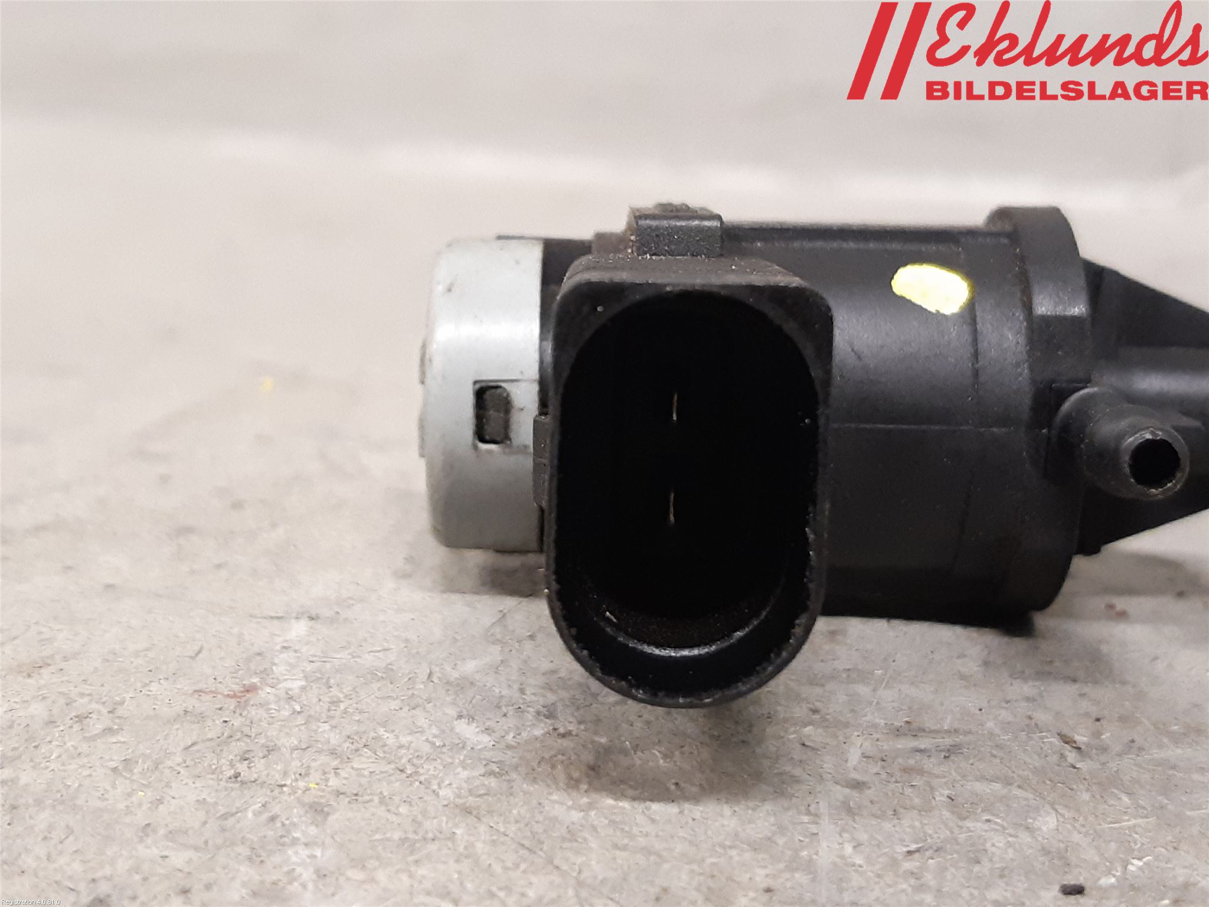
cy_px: 454
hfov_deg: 67.3
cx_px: 604
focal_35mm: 26
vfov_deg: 53.1
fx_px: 908
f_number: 1.7
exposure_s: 1/33
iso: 250
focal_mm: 3.93
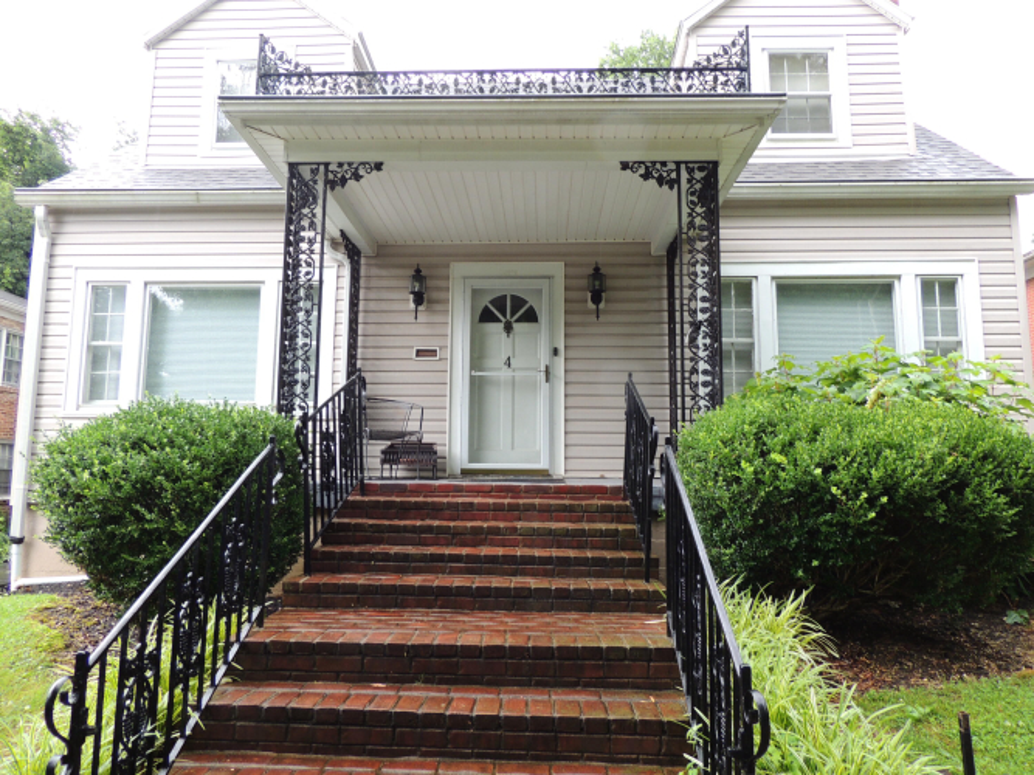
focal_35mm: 24
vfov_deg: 56.8
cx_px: 517
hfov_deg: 71.6
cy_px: 388
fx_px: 717
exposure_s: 1/30
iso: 140
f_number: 3
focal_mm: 4.3
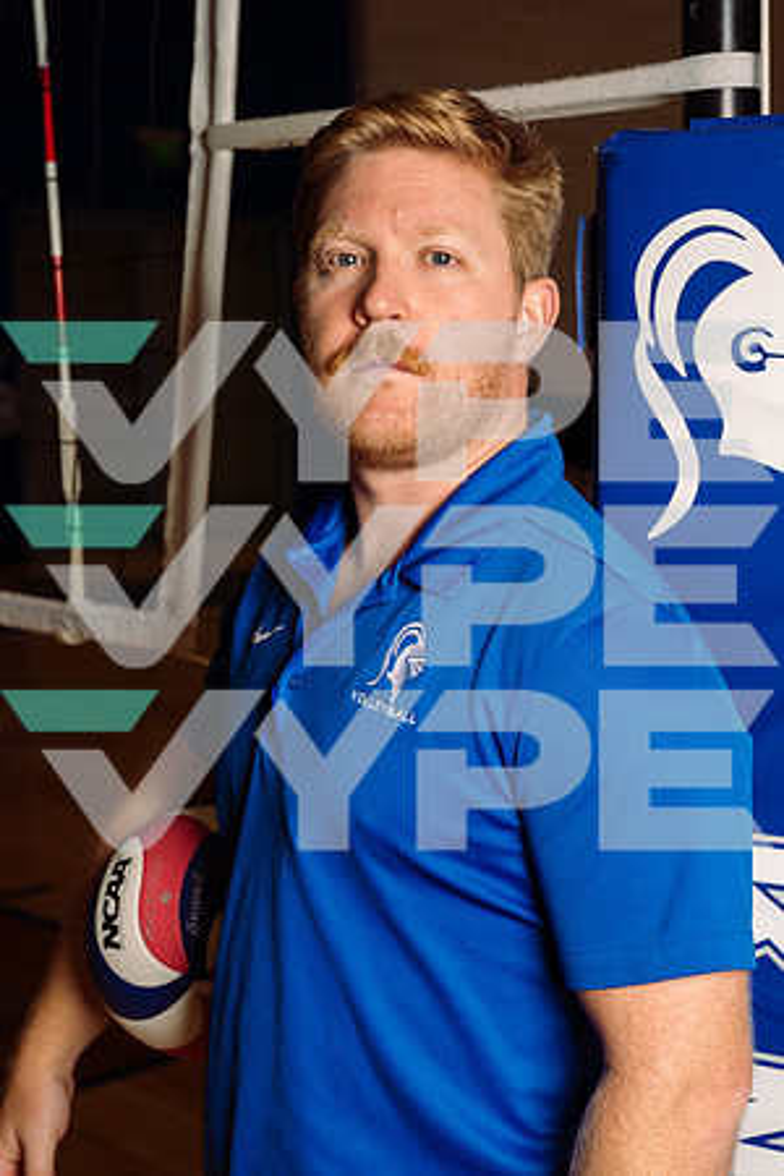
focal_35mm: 70
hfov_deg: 19.5
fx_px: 2286
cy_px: 588
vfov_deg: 28.8
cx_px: 392
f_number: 7.1
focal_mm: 70
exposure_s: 1/200
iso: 200
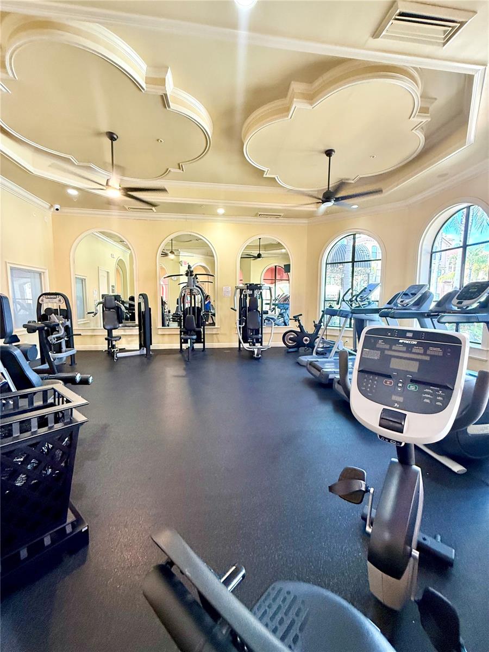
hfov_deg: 85.7
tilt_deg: -5.3
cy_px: 326
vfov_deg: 102.1
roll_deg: -0.4
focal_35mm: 14
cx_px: 244
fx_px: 264
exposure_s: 1/60
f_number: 2.2
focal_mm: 2.22
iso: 400
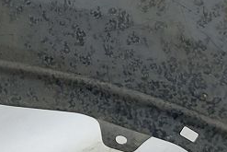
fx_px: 883
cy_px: -75
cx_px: -45
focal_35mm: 140
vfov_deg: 9.5
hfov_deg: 14.2
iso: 125
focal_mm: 5.23
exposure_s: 1/50
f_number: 1.8
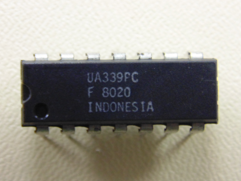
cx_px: 116
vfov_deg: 10.8
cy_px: 88
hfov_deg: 14.4
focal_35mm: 137
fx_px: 954
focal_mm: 21.3
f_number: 4.8
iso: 400
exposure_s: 1/8
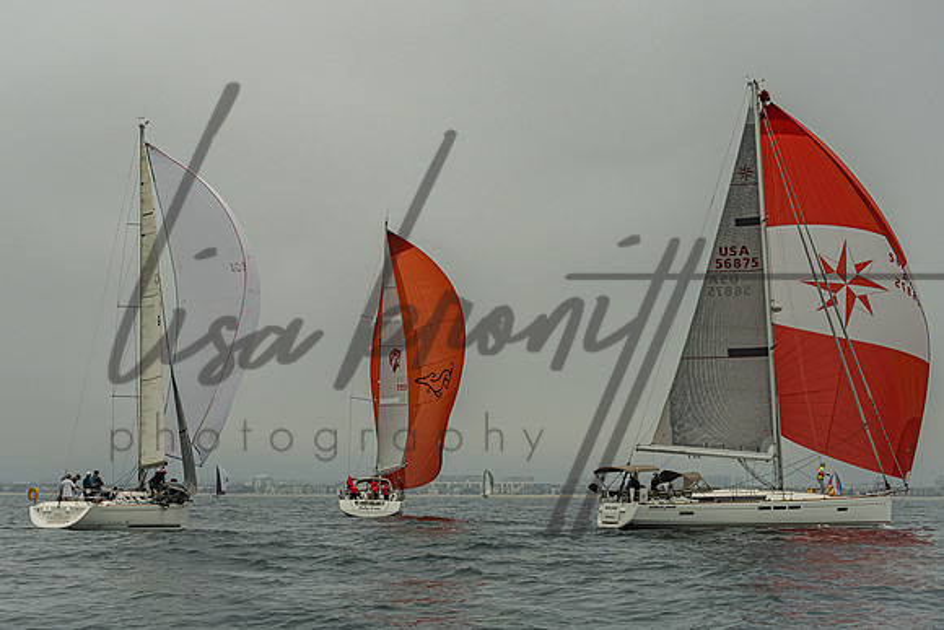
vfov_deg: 22.6
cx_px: 375
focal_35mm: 60
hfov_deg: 33.2
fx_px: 1575
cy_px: 255
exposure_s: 1/6400
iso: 400
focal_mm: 48
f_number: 5.3
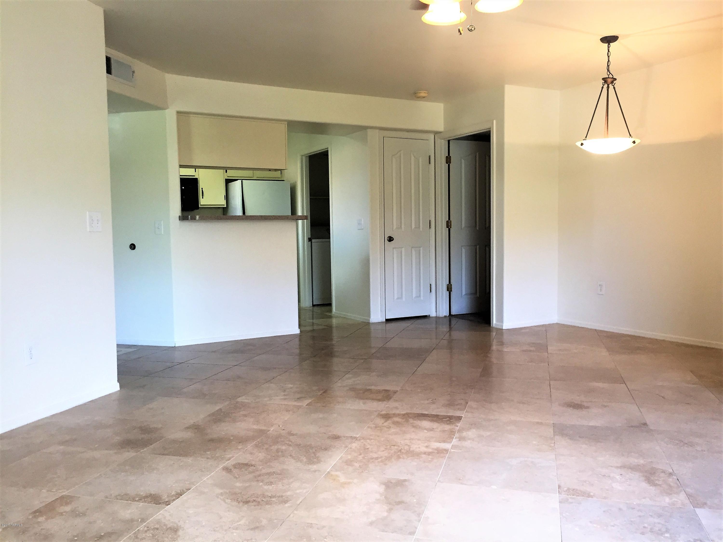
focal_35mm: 29
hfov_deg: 61.7
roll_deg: +0.3
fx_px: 606
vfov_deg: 48.2
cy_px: 271
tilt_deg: -4.8
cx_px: 362
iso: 40
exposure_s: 1/30
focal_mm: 4.15
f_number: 2.2
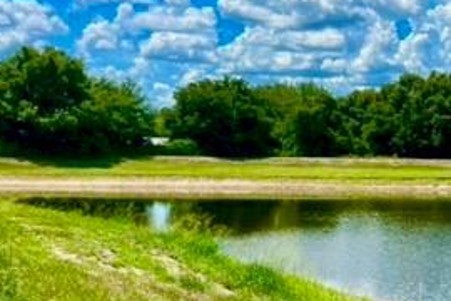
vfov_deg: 21.1
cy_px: 216
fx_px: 802
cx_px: 483
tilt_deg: -4.0
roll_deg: -0.1
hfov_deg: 28.8
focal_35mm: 64
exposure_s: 1/5319
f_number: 1.6
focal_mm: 5.1
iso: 50
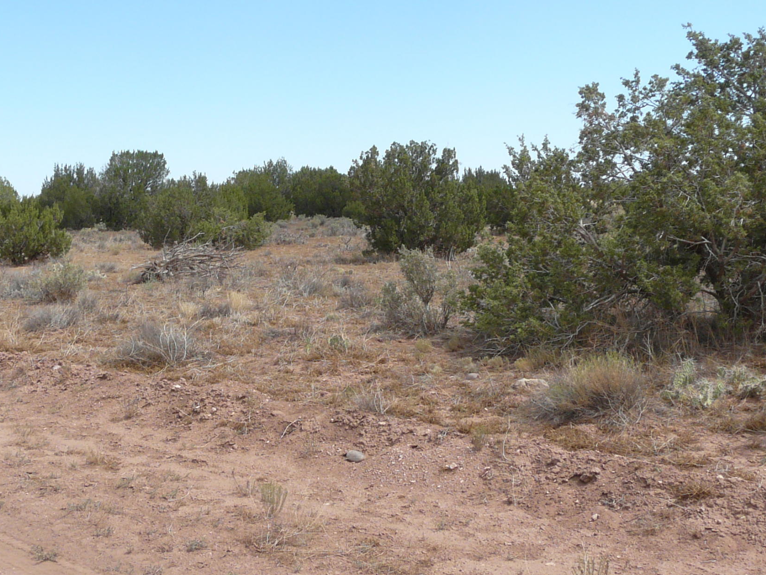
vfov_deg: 28.5
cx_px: 291
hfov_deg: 37.3
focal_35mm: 51
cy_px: 308
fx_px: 1128
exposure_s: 1/500
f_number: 4
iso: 100
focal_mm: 4.6
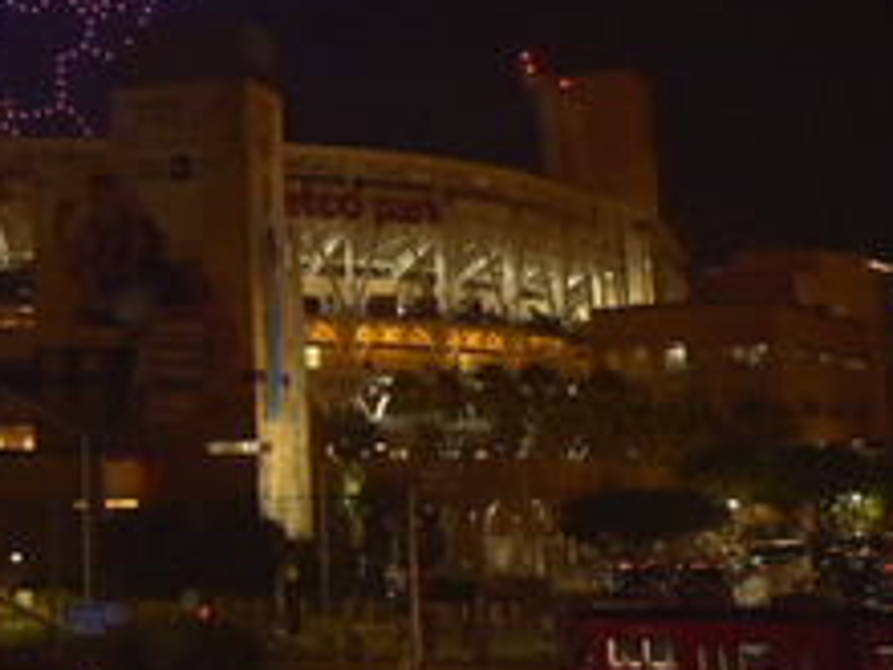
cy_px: 102
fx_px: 1574
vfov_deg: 23.5
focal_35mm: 61
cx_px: 45
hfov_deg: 30.0
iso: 2500
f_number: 2.8
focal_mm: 31
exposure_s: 1/250
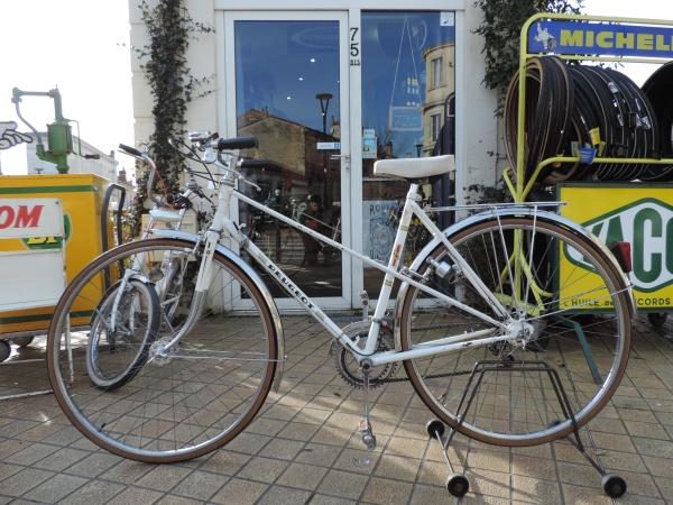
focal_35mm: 24
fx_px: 467
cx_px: 336
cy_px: 252
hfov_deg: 71.6
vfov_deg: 56.8
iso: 80
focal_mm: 4.3
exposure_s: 1/320
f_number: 3
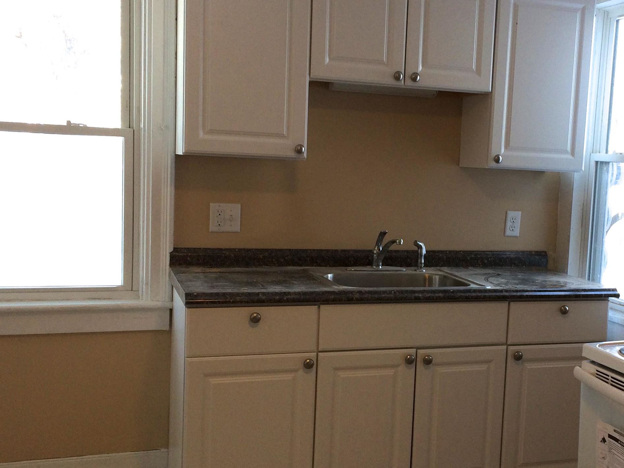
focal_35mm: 47
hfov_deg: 39.9
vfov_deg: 30.9
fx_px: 847
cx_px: 421
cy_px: 263
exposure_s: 1/120
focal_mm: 4.15
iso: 50
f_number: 2.2
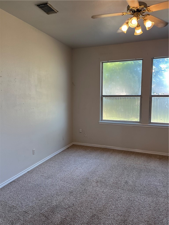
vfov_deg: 67.3
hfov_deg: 53.1
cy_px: 112
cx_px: 84
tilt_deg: -4.4
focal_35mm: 26
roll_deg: +0.7
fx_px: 169
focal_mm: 5.1
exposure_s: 1/120
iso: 80
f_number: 1.6
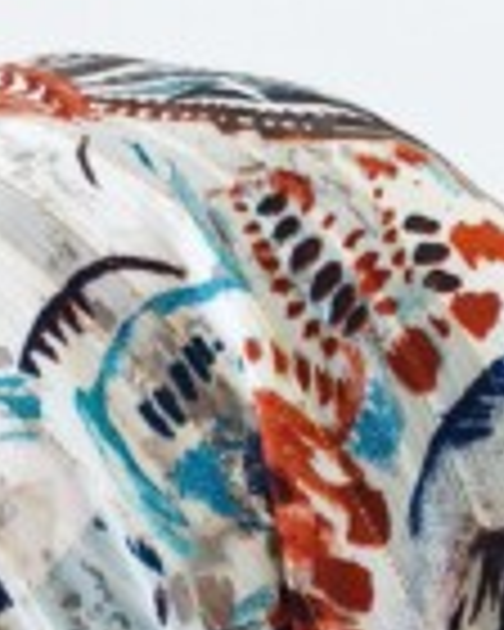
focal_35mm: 96
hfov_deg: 15.8
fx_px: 1790
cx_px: 40
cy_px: 1278
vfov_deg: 15.6
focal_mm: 6.14
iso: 50
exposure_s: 1/20
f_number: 1.65
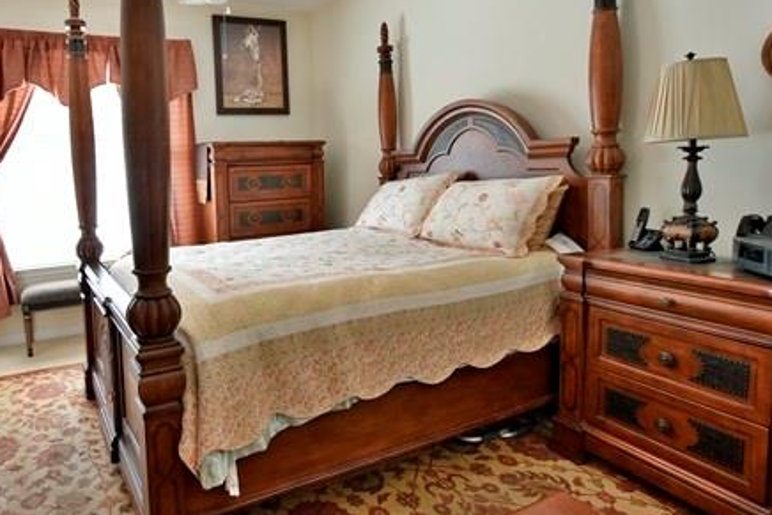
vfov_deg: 56.7
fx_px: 472
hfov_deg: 76.3
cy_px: 201
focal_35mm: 22
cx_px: 262
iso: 100
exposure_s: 1/15
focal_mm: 10
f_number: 3.5
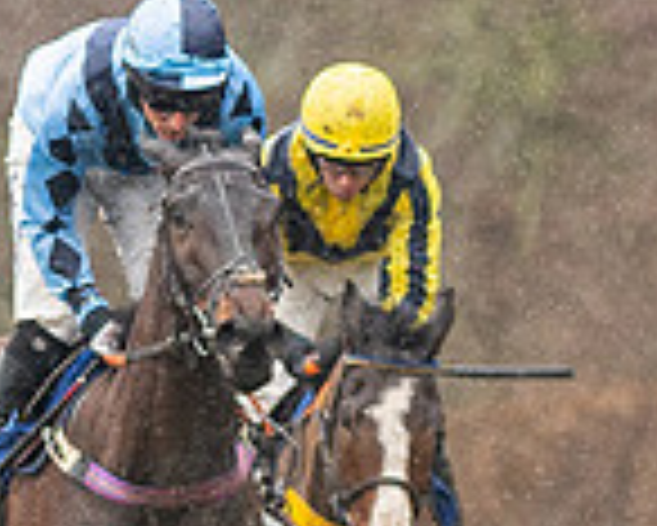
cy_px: 360
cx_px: 483
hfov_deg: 1.0
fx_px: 38001
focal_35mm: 1953
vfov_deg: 0.8
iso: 1000
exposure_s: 1/1000
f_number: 5
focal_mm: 300
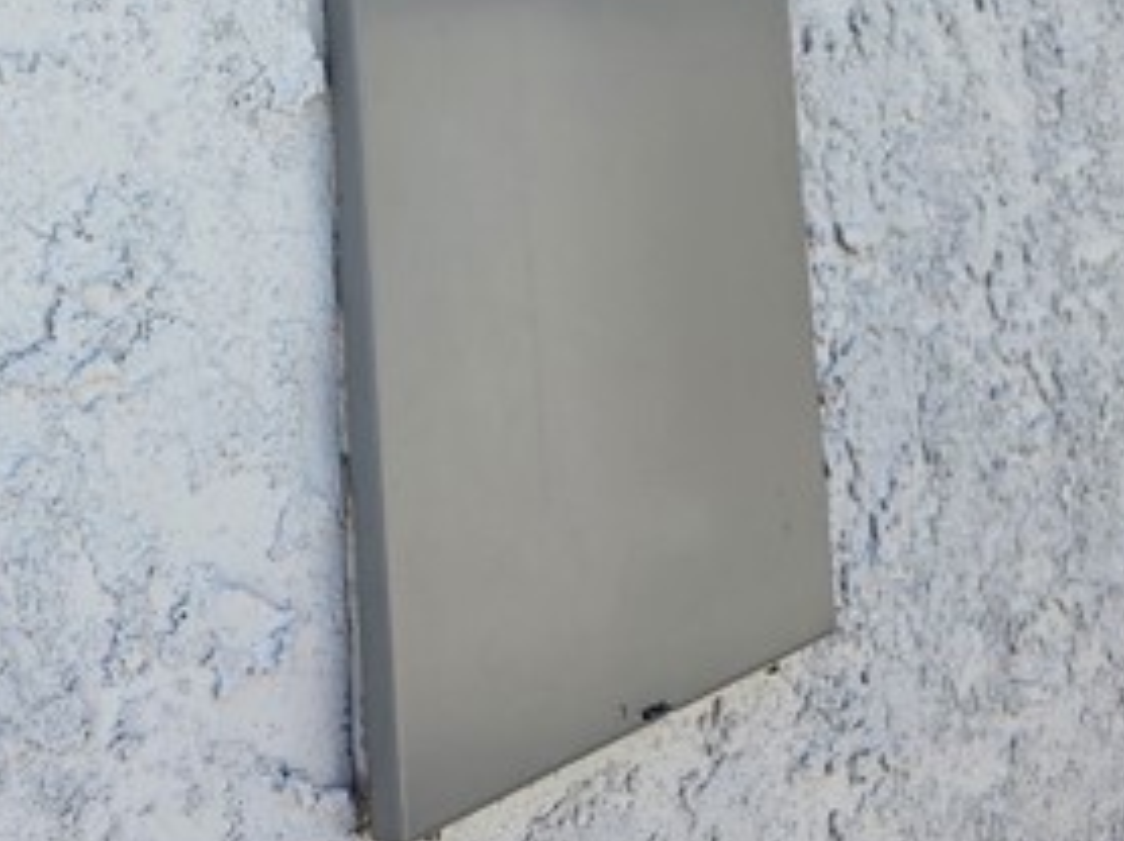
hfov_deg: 36.0
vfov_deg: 26.1
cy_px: 12
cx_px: 408
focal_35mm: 53
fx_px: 1719
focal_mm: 6.3
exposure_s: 1/4539
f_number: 1.7
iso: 80
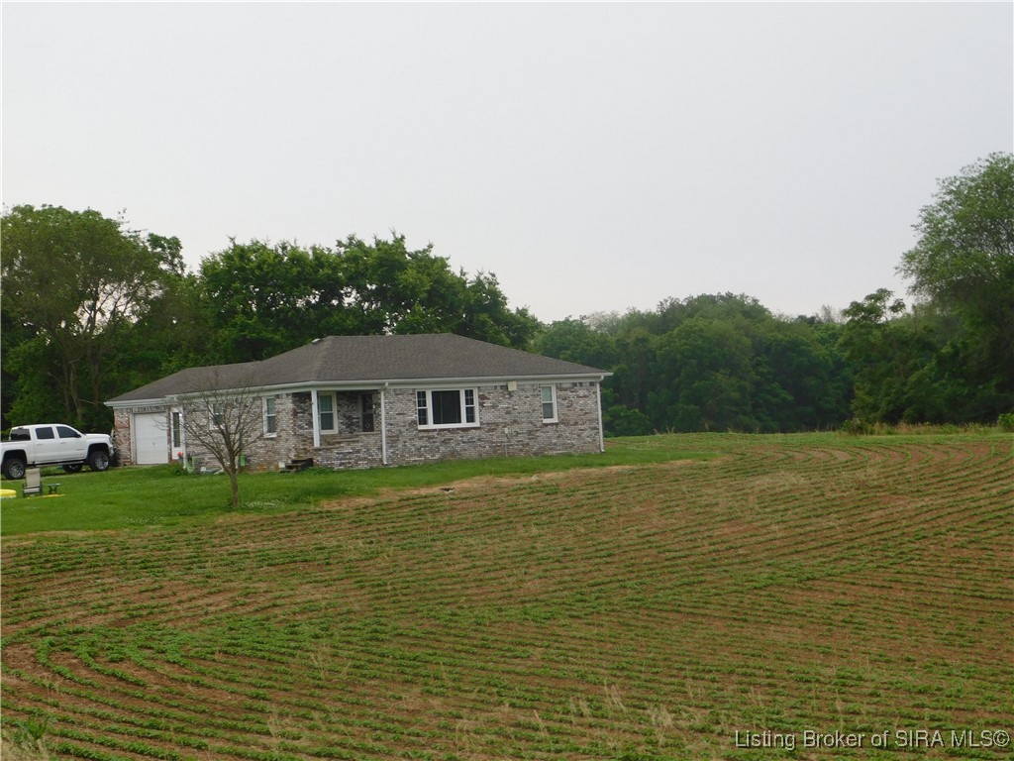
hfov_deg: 27.4
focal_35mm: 71
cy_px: 380
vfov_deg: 20.7
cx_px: 507
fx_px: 2080
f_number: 4.3
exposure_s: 1/80
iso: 125
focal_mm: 12.6
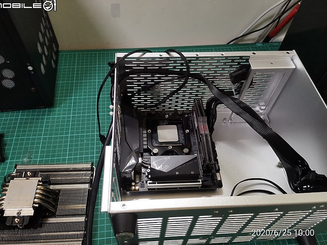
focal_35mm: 28
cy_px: 124
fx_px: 265
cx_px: 158
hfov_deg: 63.4
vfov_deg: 49.8
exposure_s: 1/60
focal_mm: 4.75
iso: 320
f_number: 1.8
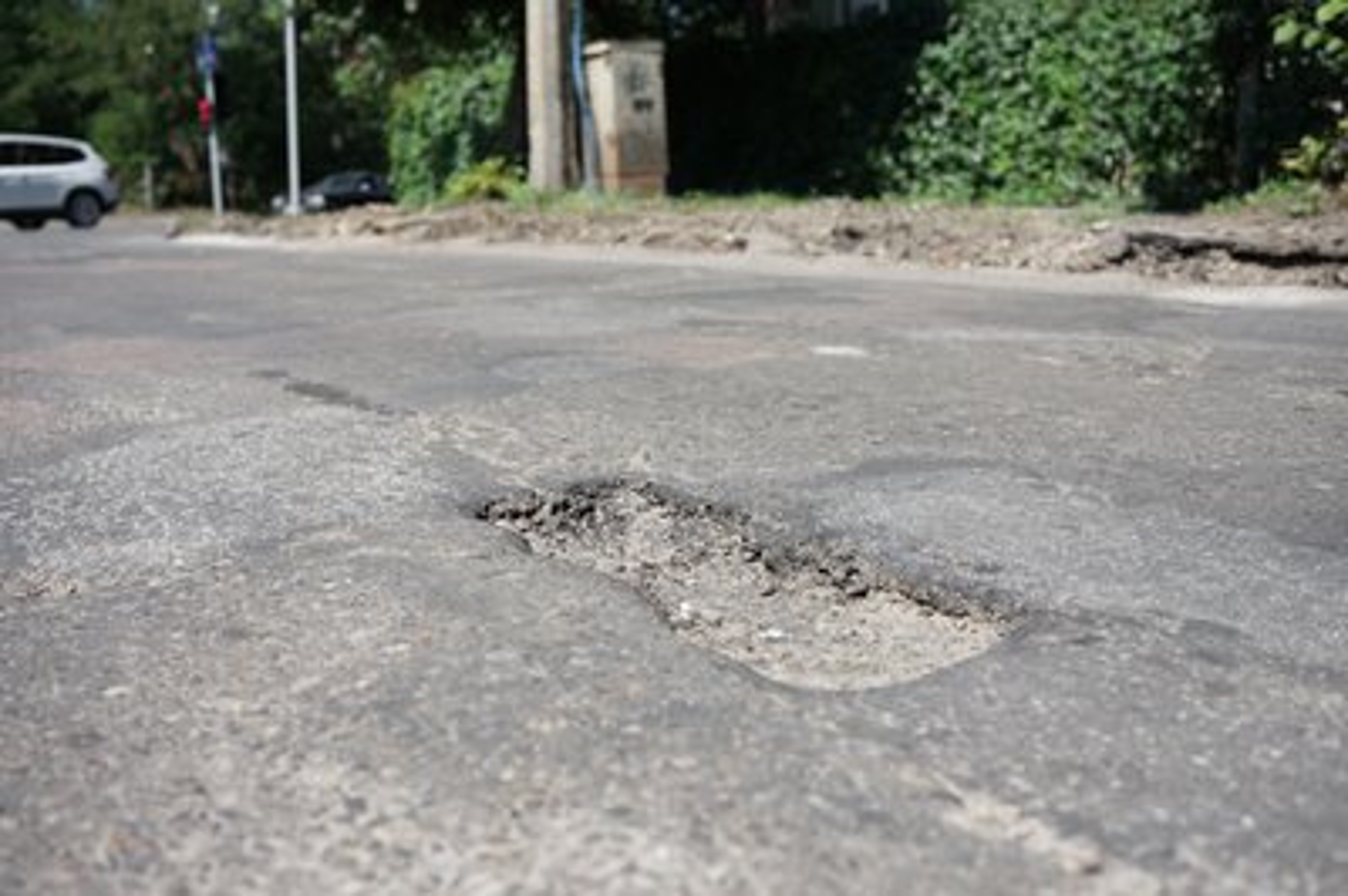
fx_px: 1309
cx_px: 674
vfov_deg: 37.8
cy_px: 448
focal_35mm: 35
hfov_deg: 54.5
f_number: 2.8
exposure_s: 1/1250
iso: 100
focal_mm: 35
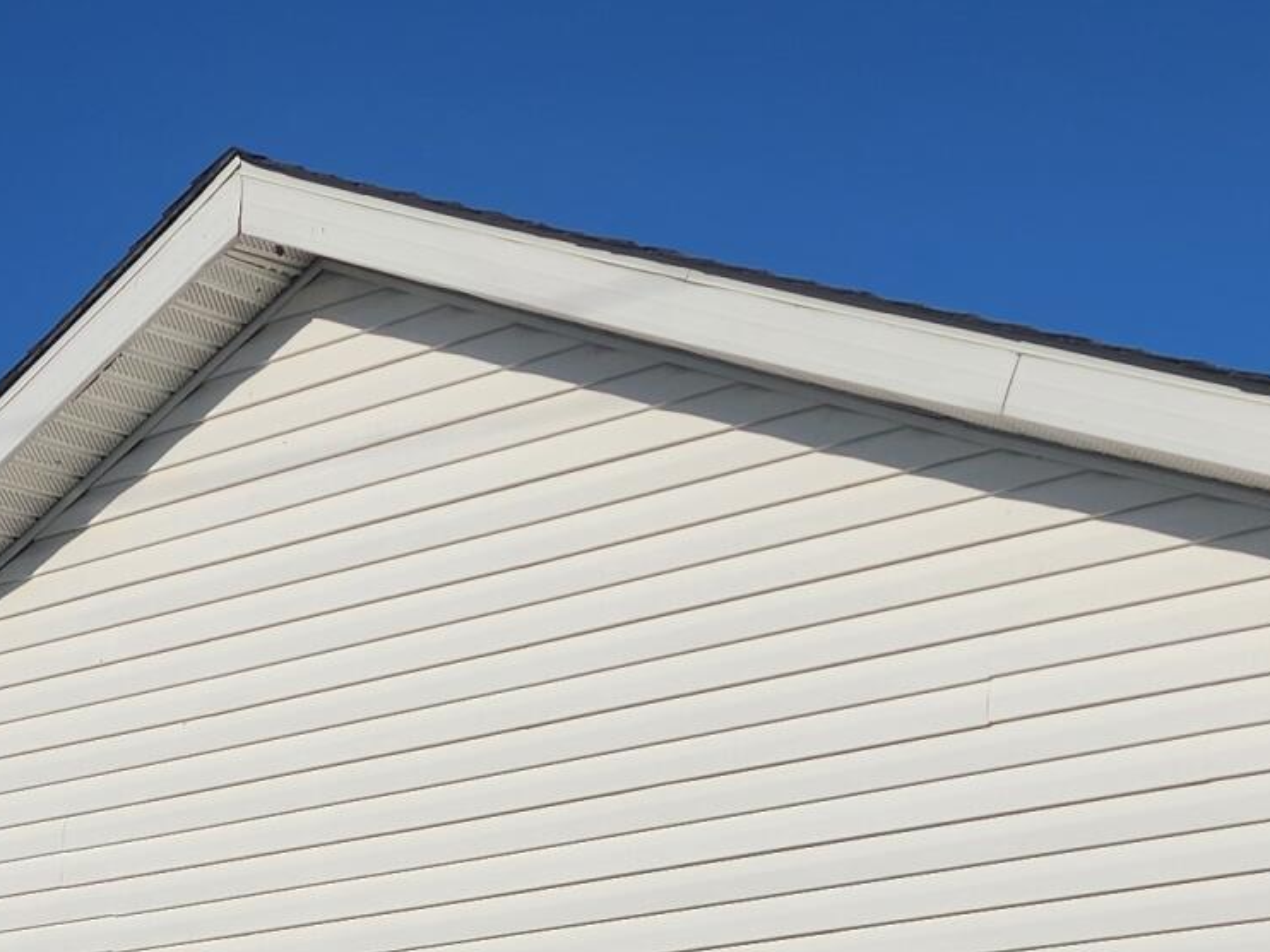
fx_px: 3411
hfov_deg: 21.0
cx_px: 358
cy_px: 1264
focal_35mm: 93
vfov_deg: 15.1
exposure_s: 1/2723
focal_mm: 6.4
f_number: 1.8
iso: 12
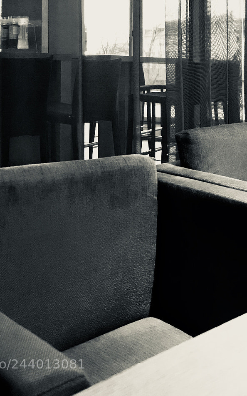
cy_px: 63
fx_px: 538
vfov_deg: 38.3
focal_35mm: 50
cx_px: 117
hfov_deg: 25.8
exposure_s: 1/14
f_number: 1.8
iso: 100
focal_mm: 3.99
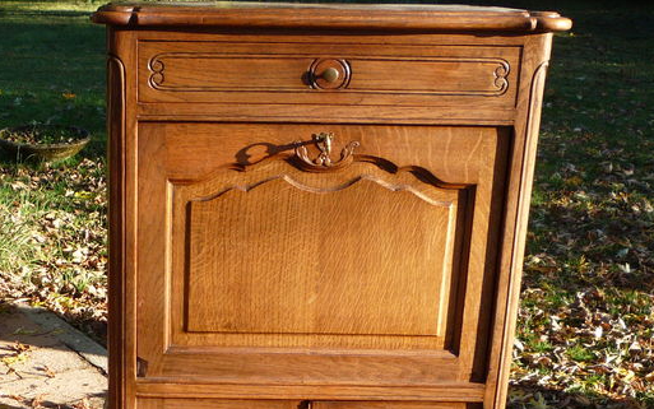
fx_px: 1105
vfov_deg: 20.5
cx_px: 142
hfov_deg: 32.2
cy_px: 373
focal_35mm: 62
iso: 100
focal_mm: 5.2
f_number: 3.5
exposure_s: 1/100
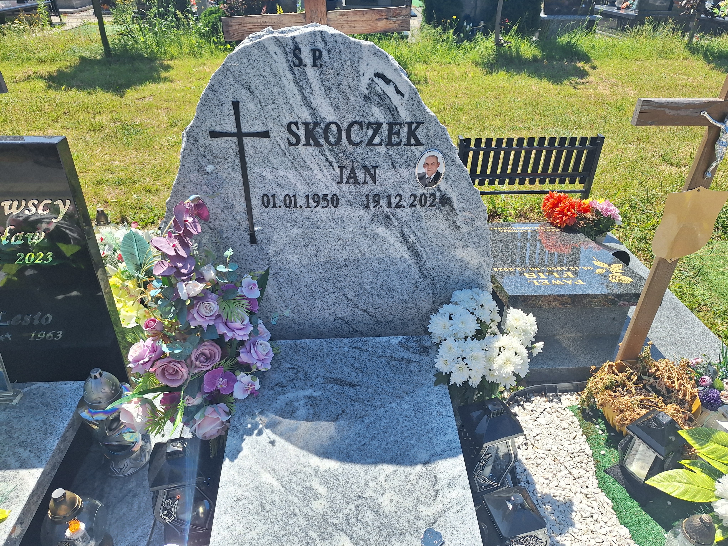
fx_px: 484
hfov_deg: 73.9
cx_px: 364
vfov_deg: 58.9
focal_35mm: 23
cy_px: 273
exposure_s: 1/2016
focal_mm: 5.54
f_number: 1.8
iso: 40
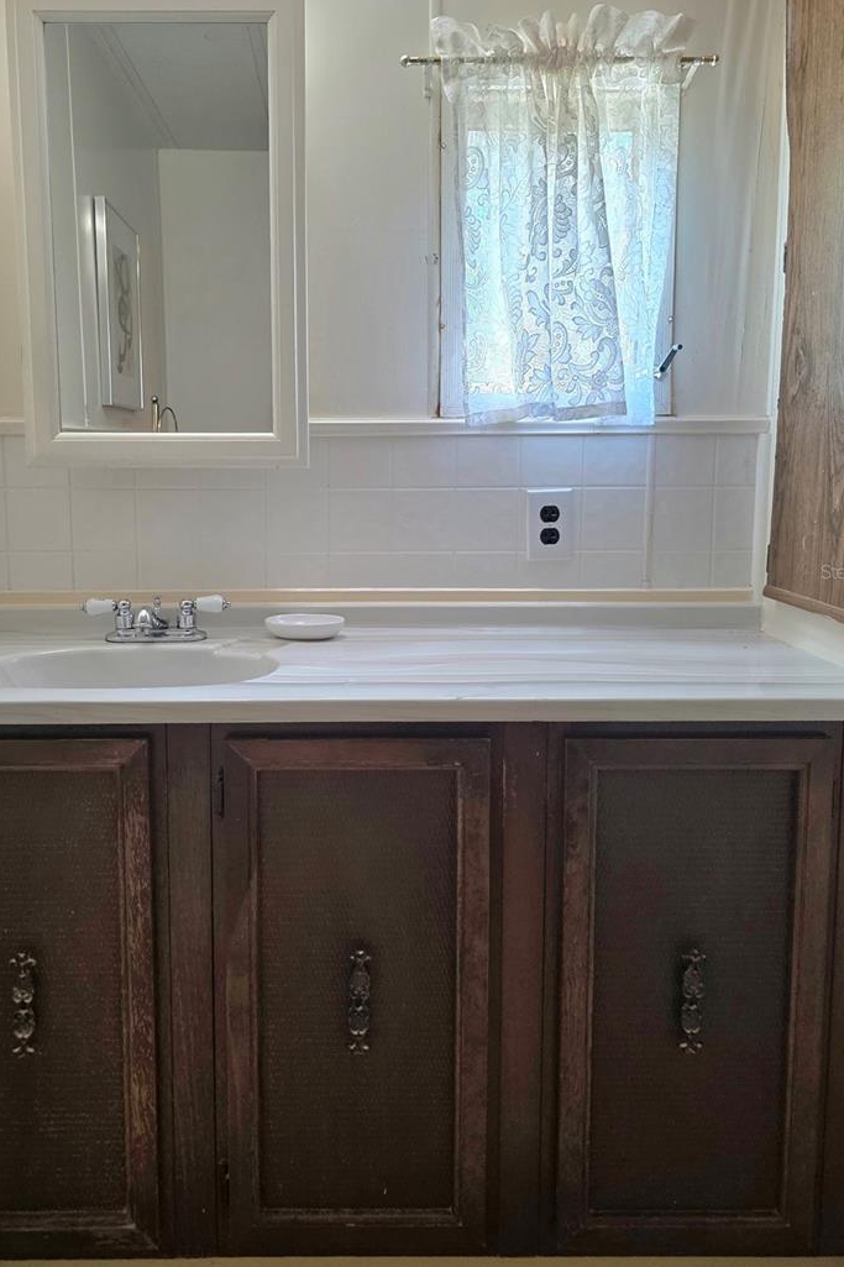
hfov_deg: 46.2
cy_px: 571
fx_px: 985
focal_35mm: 28
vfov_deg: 65.3
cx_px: 352
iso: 200
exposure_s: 1/120
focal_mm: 6.3
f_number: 1.7
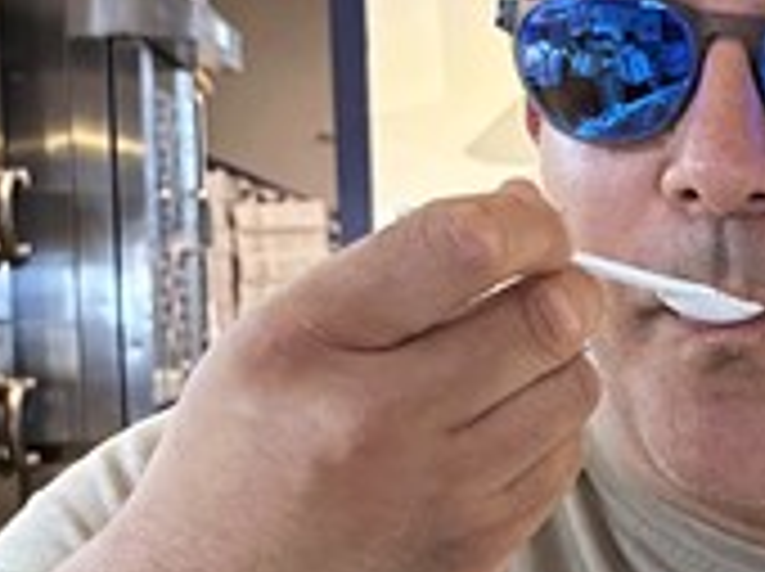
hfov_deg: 15.3
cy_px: 471
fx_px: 2339
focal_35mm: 106
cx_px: 1476
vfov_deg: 13.8
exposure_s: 1/100
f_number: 1.78
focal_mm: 6.86
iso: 160
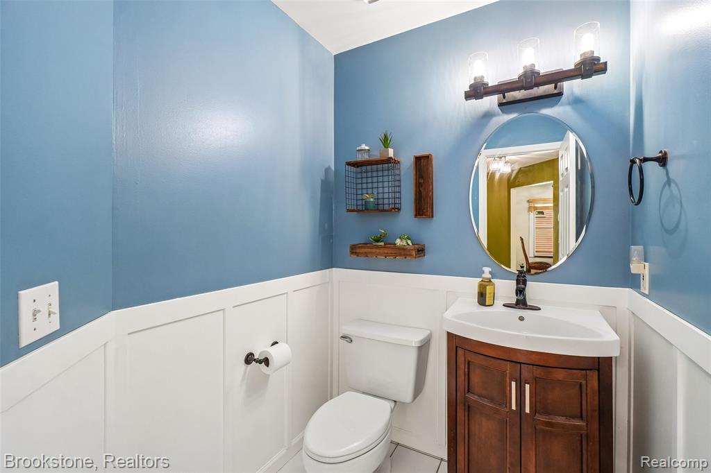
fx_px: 296
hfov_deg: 100.4
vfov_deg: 77.3
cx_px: 356
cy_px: 236
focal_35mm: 15
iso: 400
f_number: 8
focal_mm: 10
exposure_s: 1/10
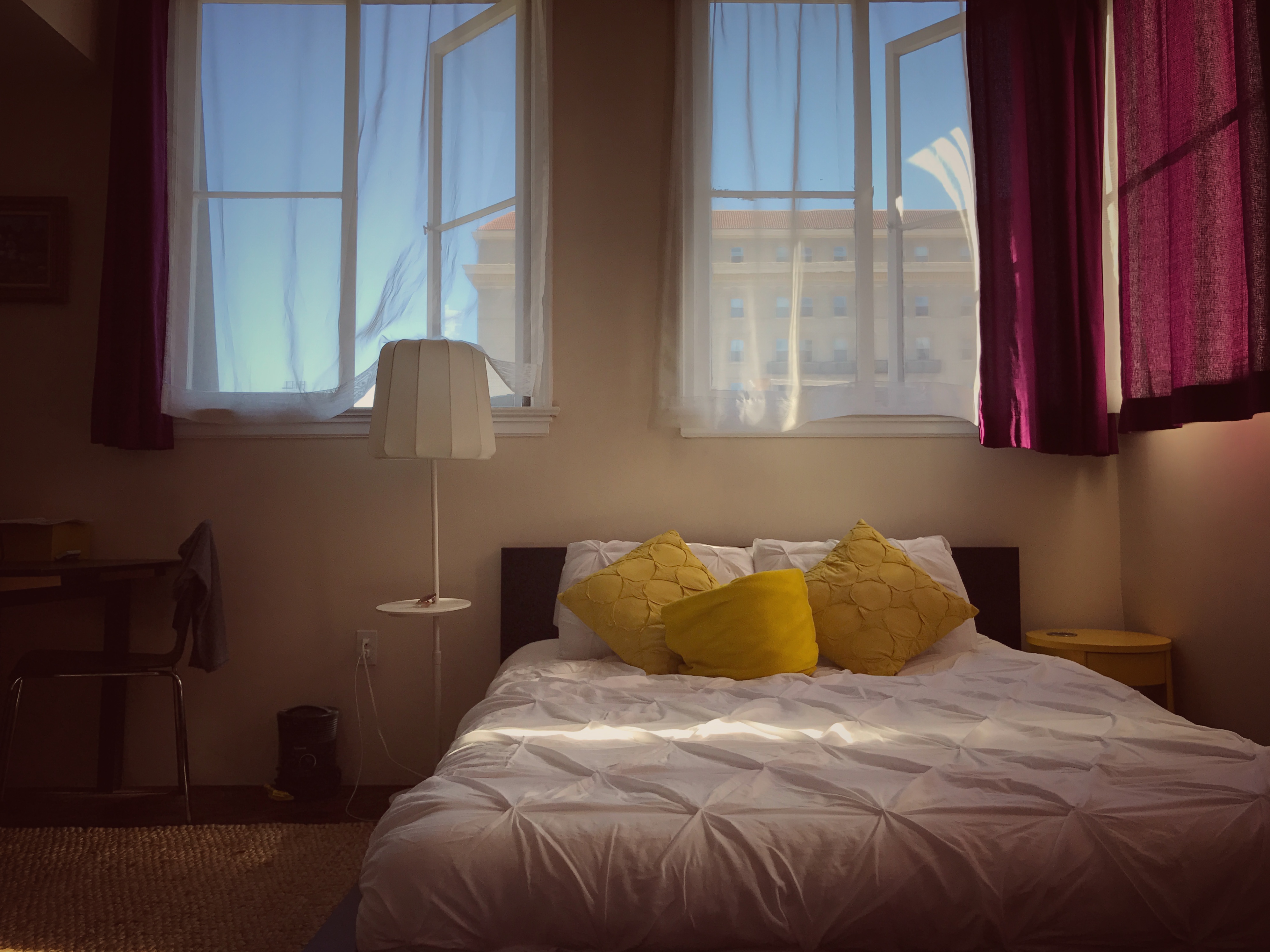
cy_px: 476
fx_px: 1027
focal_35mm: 28
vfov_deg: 49.7
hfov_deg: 63.4
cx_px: 635
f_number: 1.8
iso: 20
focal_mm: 3.99
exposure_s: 1/392
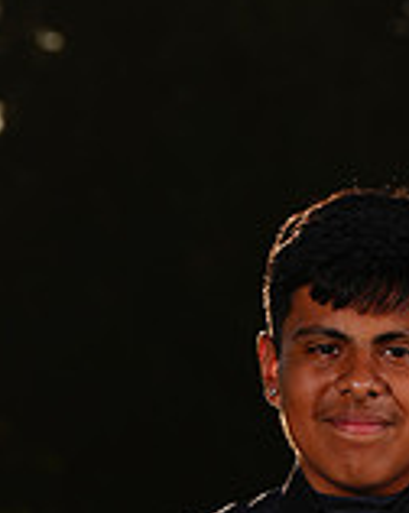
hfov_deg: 2.9
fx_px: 8126
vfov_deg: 3.6
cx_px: 328
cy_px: 659
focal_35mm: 536
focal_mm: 200
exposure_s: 1/250
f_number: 11
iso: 125
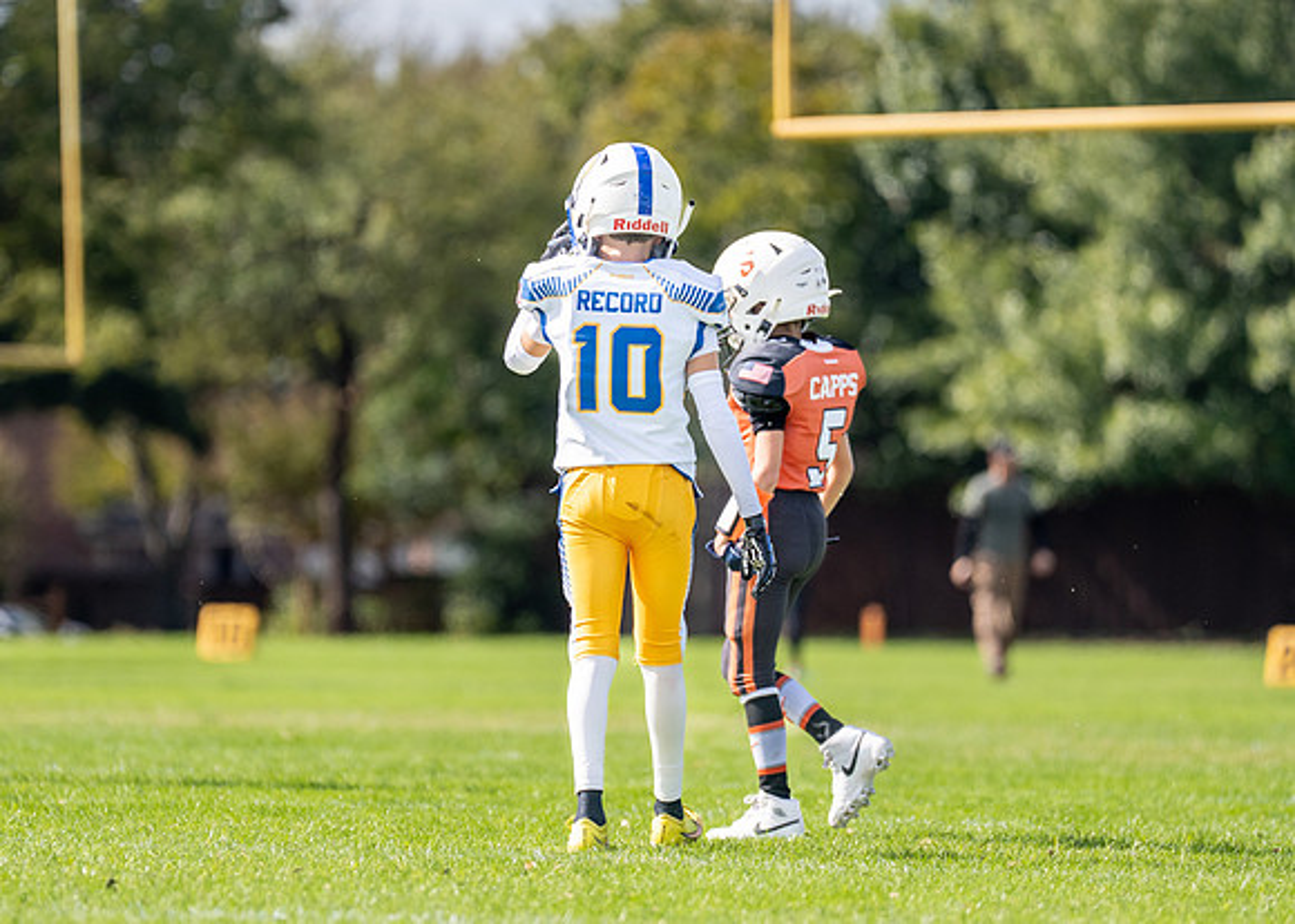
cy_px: 484
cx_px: 572
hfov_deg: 5.6
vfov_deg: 4.0
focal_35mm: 360
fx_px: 13232
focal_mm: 200
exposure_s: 1/2500
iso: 160
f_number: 2.8
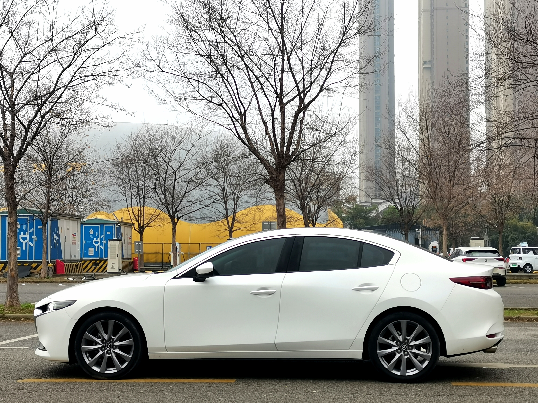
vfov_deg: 28.6
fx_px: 793
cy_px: 202
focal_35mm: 51
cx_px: 269
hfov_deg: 37.5
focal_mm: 5.58
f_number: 1.8
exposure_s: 1/215
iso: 50
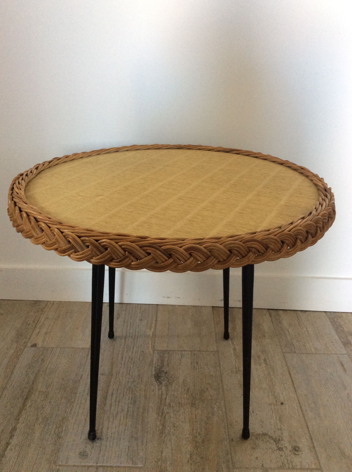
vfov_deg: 56.9
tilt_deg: -24.4
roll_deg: -0.1
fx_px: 435
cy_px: 236
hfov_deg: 44.1
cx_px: 176
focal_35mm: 32
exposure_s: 1/25
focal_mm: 3.3
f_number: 2.4
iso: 80
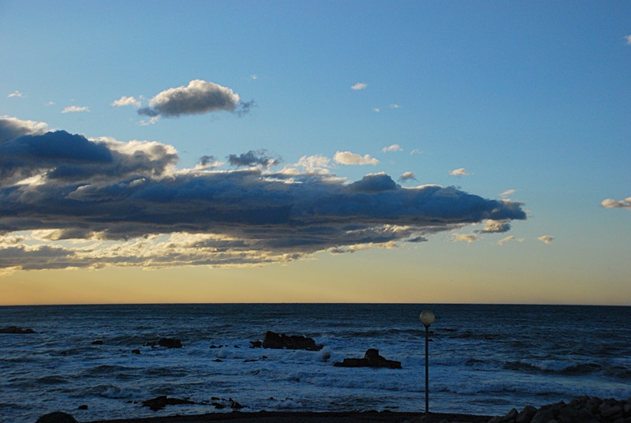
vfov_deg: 23.9
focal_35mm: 57
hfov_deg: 35.0
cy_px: 212
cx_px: 316
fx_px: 1001
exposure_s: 1/2000
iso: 400
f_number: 6.3
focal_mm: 38
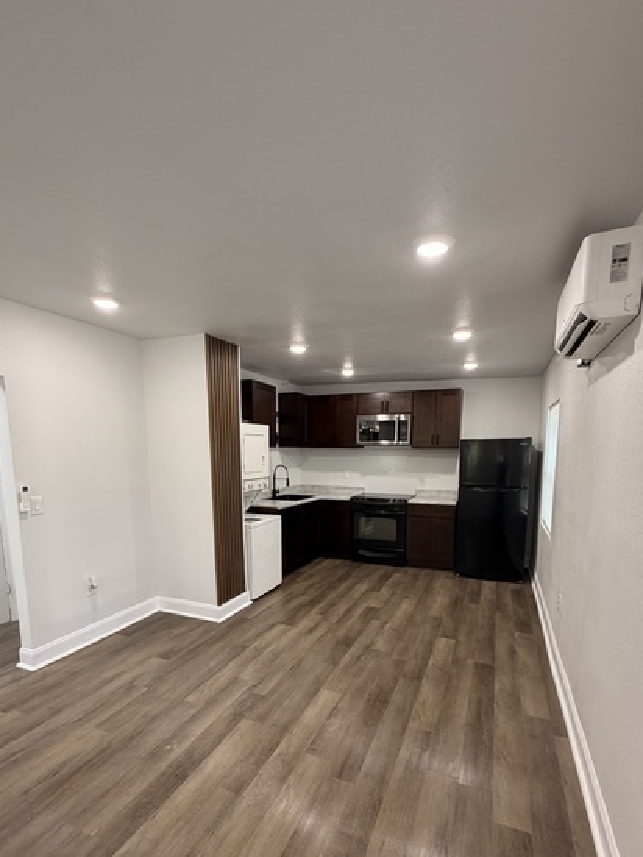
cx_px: 322
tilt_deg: -8.1
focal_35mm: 17
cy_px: 511
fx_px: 421
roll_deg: -0.3
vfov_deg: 89.9
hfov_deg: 74.8
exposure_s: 1/120
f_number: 2.2
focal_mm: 2.22
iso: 320
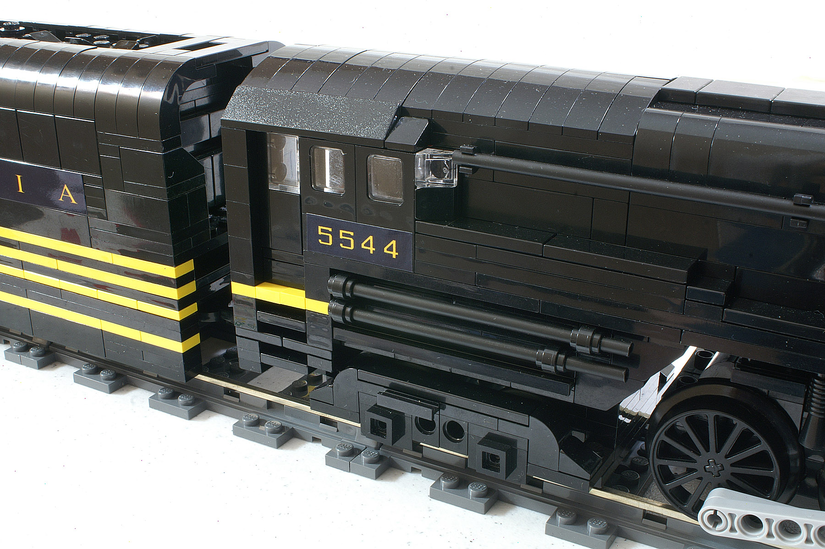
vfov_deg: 29.8
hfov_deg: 43.6
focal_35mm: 45
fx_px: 1030
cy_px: 274
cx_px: 412
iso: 100
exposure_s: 30
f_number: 32
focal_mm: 30
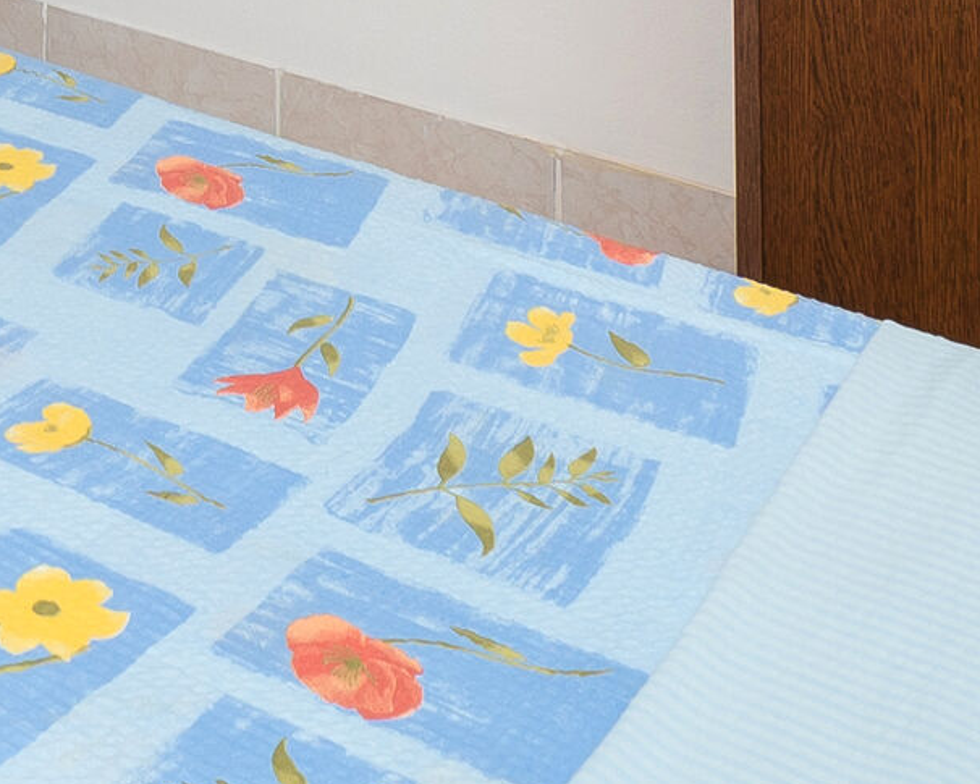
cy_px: -701
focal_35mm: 65
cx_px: -378
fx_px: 1886
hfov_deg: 24.4
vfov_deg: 17.8
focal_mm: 10
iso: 125
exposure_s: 1/100
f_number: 8
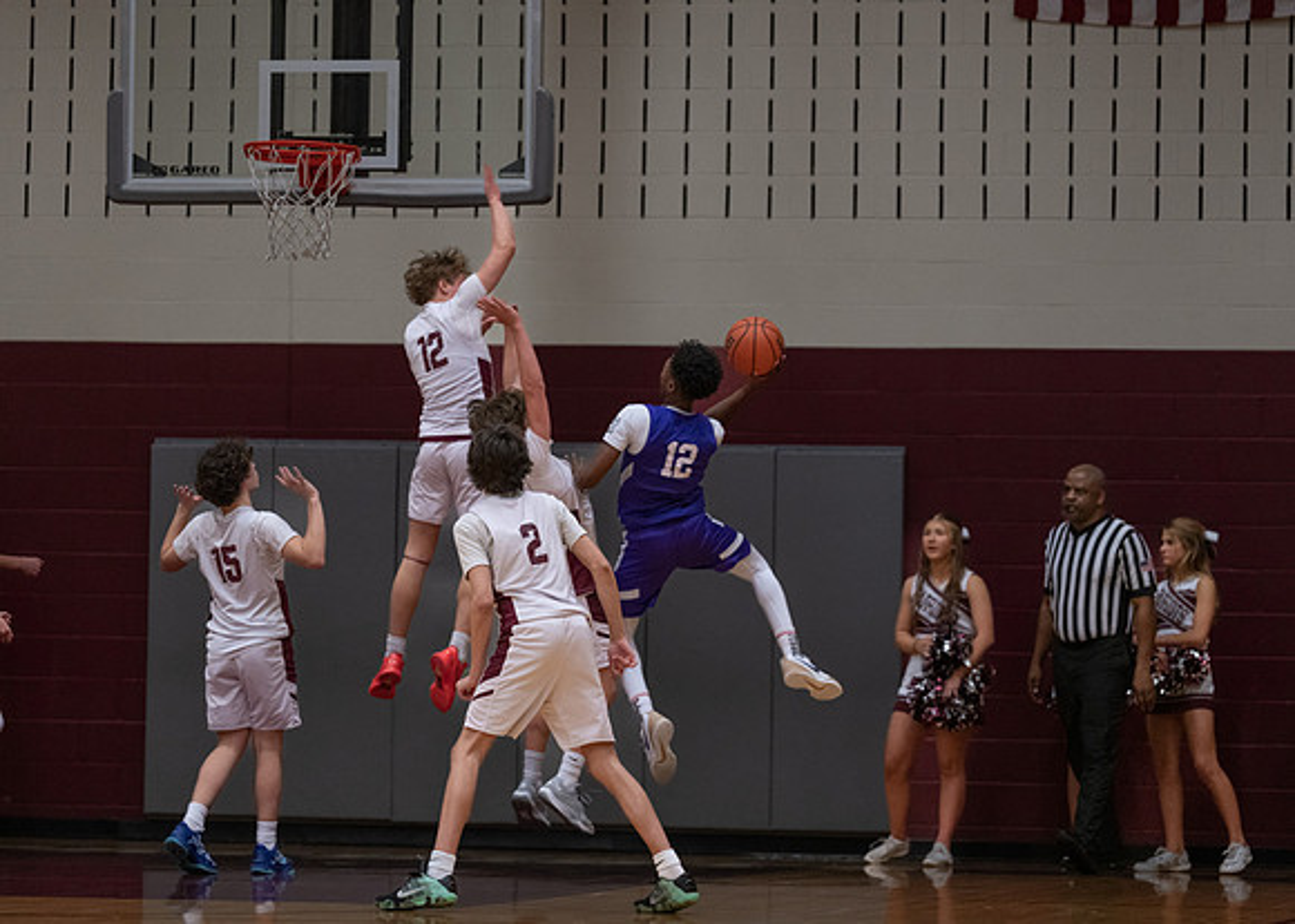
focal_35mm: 173
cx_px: 648
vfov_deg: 8.3
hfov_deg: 11.6
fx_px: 6357
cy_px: 462
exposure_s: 1/1000
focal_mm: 165
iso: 2500
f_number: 2.8
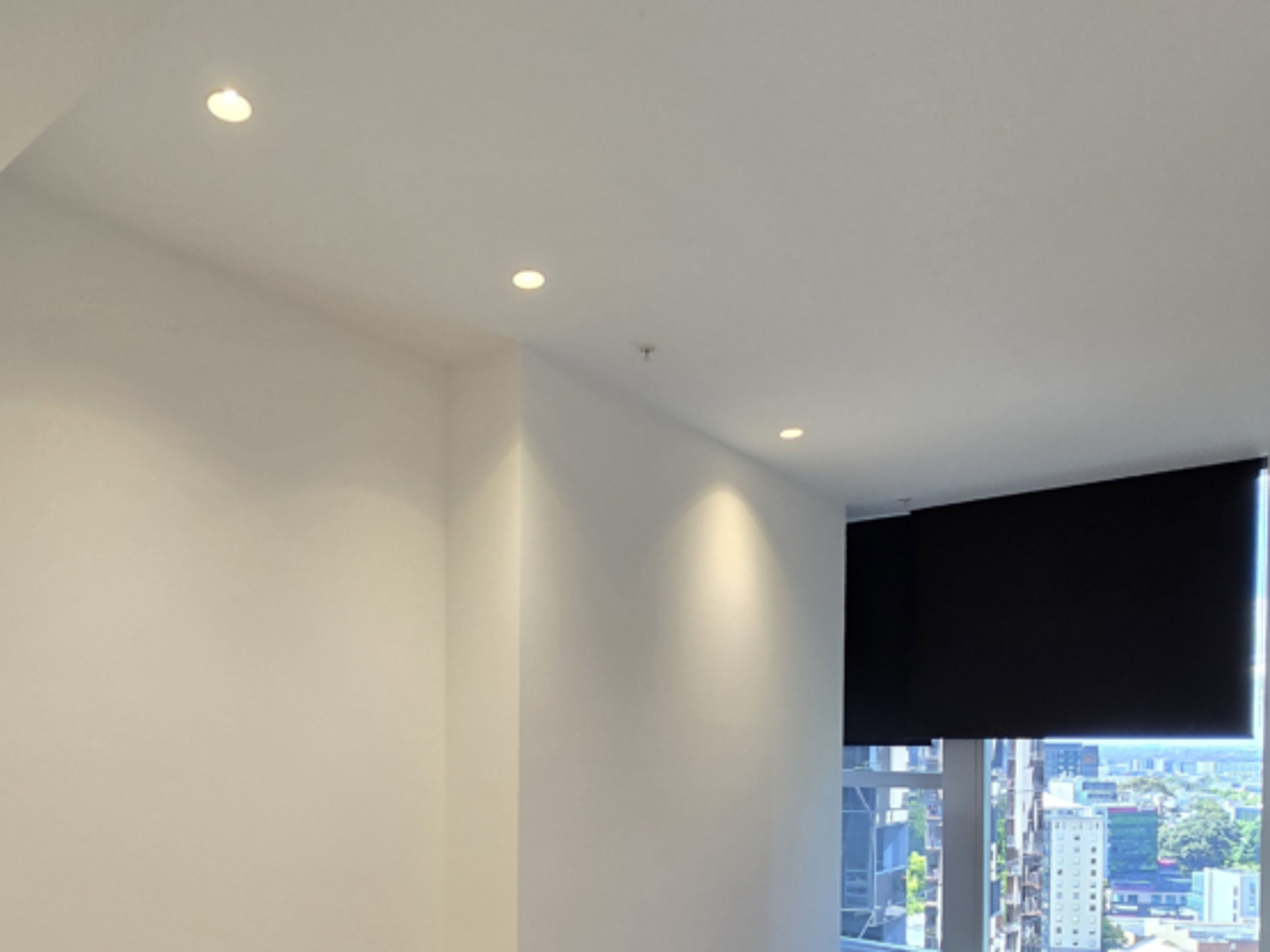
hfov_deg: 70.6
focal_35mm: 24
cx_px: 490
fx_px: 880
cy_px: 746
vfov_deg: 53.4
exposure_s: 1/50
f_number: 2.2
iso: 100
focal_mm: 2.2
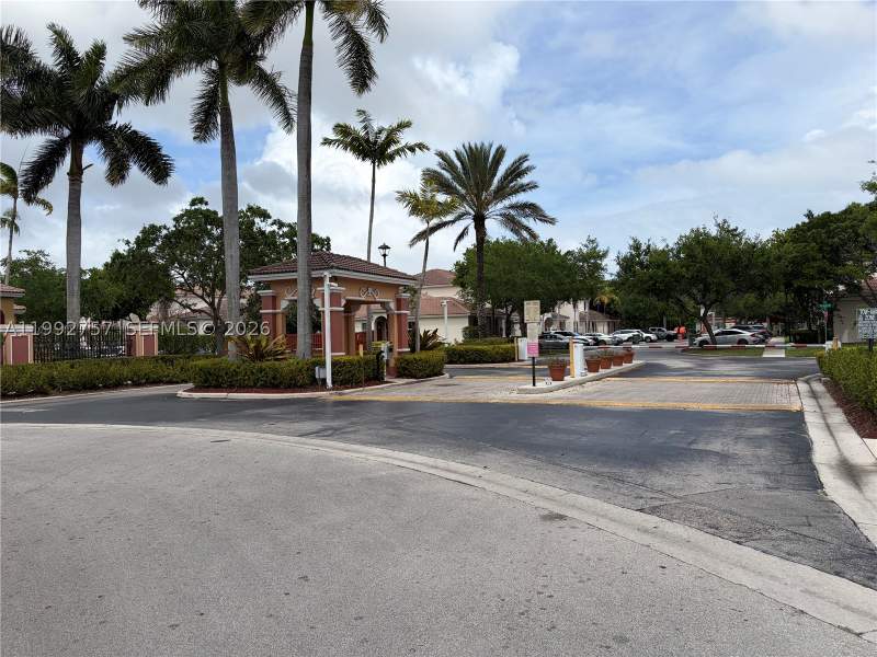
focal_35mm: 26
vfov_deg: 53.1
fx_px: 659
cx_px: 438
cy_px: 328
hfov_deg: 67.3
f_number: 1.6
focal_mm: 5.96
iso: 50
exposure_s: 1/5348
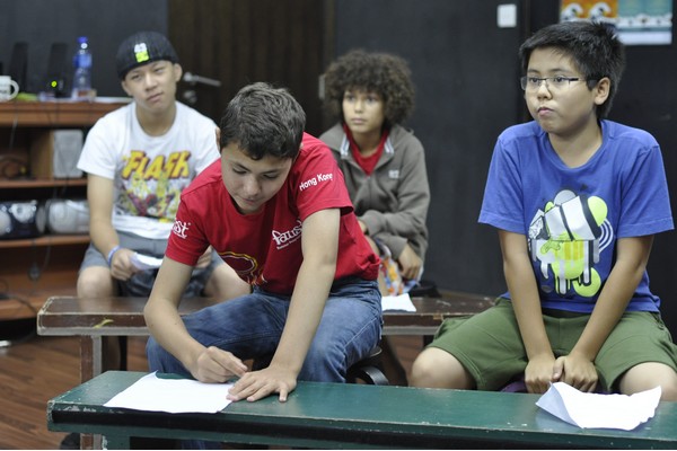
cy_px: 226
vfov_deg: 18.2
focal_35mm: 75
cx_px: 338
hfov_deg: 27.0
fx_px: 1410
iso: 800
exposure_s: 1/40
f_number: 3.2
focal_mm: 50
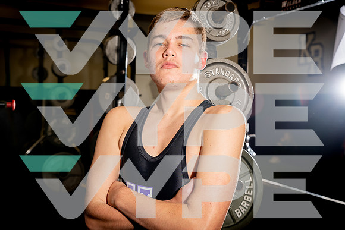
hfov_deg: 37.5
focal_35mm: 53
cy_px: 115
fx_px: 508
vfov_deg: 25.5
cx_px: 172
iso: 500
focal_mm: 53
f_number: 5
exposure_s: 1/250
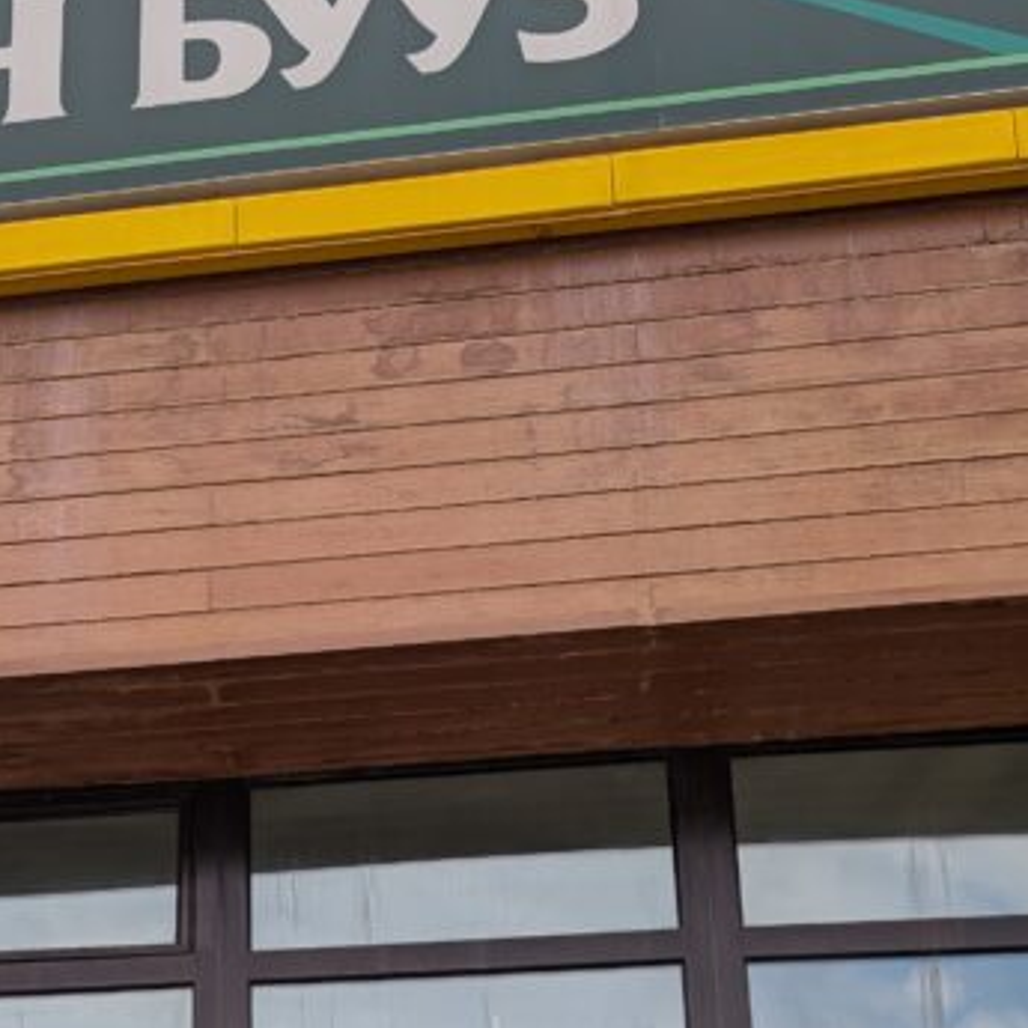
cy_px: 1044
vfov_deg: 25.8
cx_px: 83
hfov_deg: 26.3
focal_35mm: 63
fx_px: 2117
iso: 23
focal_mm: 6.9
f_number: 1.68
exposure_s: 1/1167
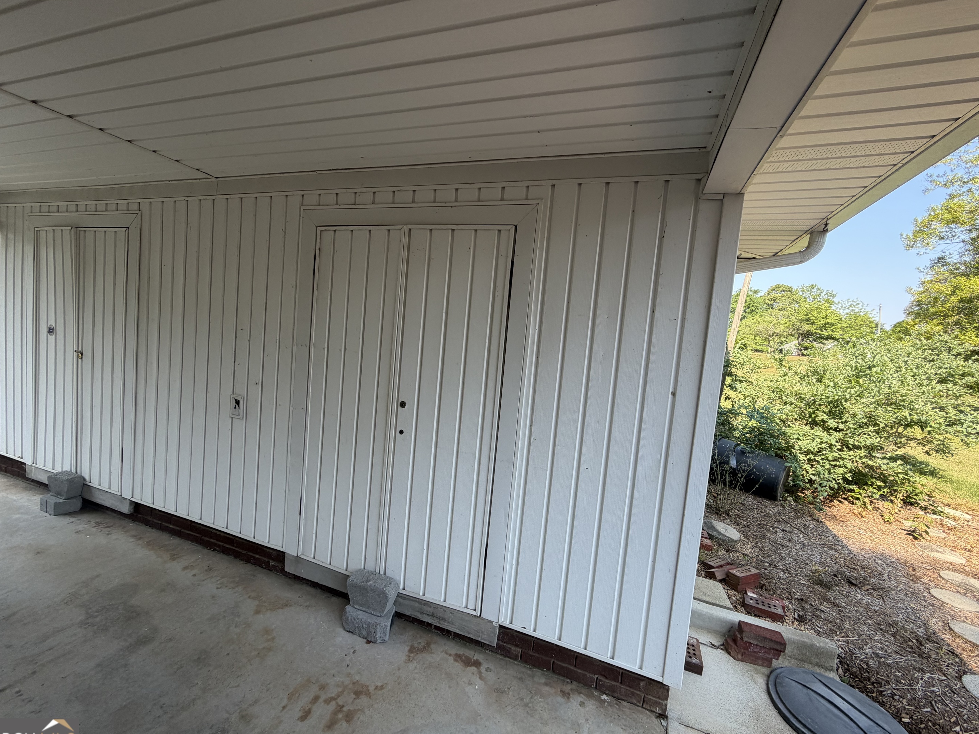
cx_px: 486
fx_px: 424
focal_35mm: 15
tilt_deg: -3.6
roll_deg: -4.4
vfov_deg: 81.7
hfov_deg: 98.2
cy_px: 364
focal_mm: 2.22
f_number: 2.2
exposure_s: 1/237
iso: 40
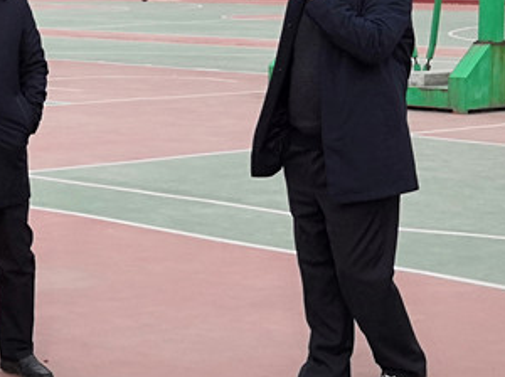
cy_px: 120
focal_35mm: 122
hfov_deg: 15.8
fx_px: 1777
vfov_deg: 12.1
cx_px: -33
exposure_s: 1/483
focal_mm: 3.95
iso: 50
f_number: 1.8
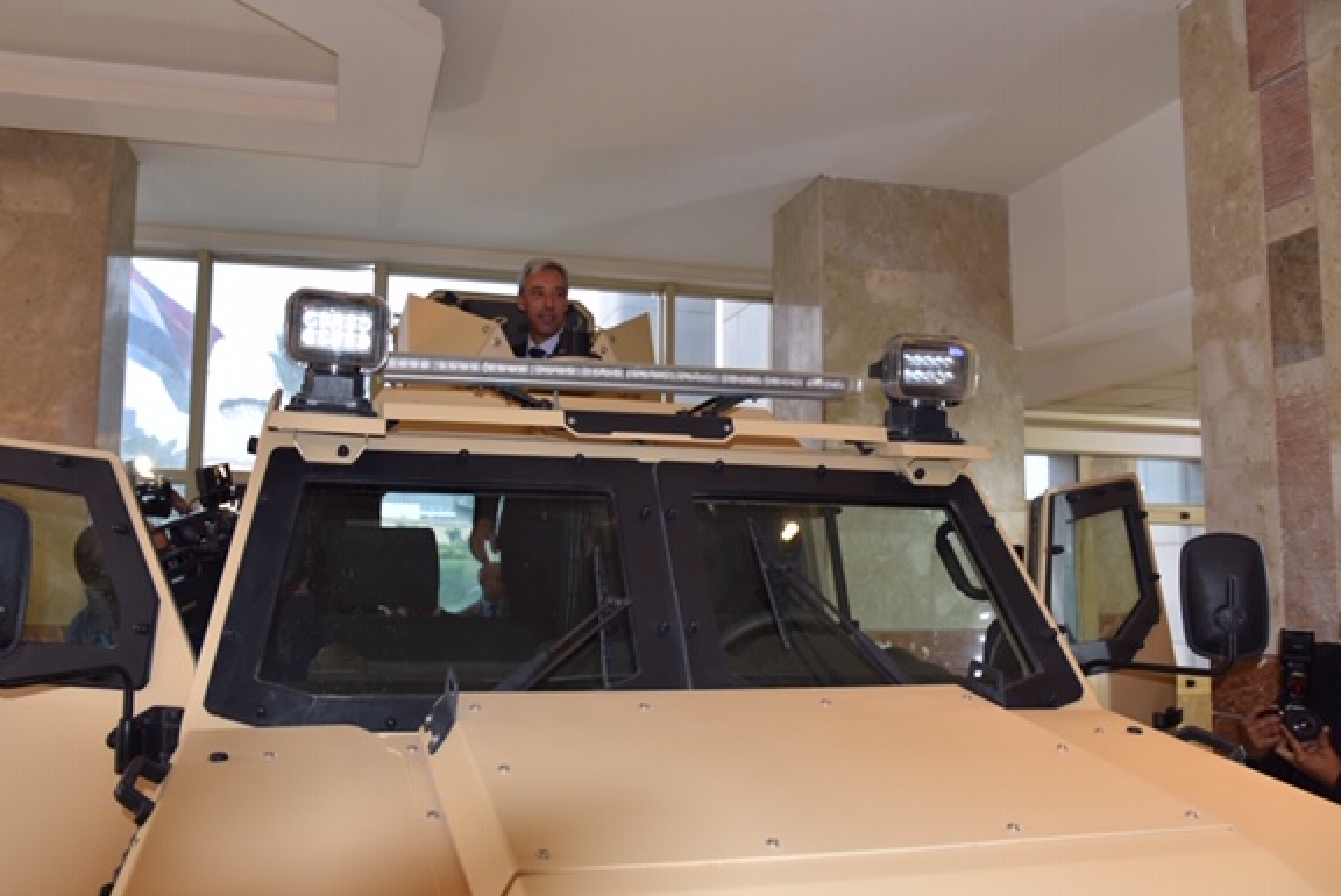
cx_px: 605
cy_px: 465
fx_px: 1118
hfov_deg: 61.8
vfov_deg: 43.7
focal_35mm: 30
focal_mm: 27
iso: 800
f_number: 4.5
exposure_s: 1/100
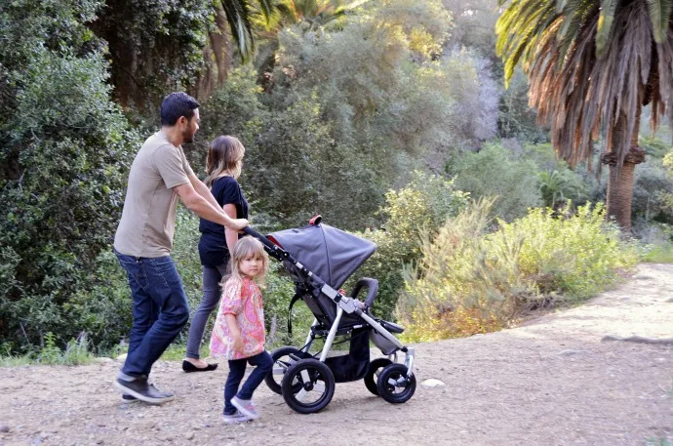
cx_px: 336
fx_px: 895
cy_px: 223
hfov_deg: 41.2
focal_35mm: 48
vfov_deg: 28.0
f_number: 5
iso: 640
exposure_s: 1/80
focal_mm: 32
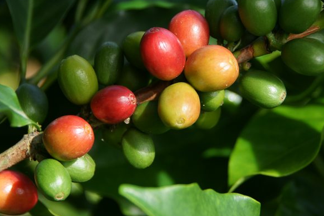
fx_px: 1871
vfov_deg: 6.6
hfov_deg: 9.9
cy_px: 78
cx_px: 163
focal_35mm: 208
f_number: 5.6
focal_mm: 90
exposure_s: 1/320
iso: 200
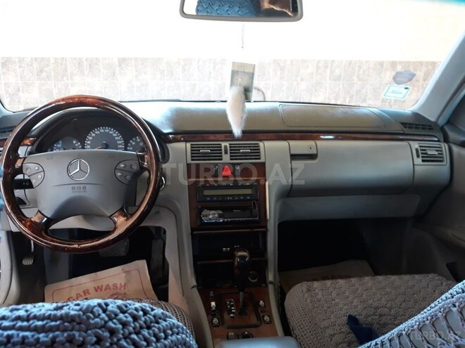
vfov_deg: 51.4
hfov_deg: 65.3
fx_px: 363
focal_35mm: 27
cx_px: 232
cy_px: 174
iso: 160
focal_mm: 3.71
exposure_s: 1/33
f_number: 1.7
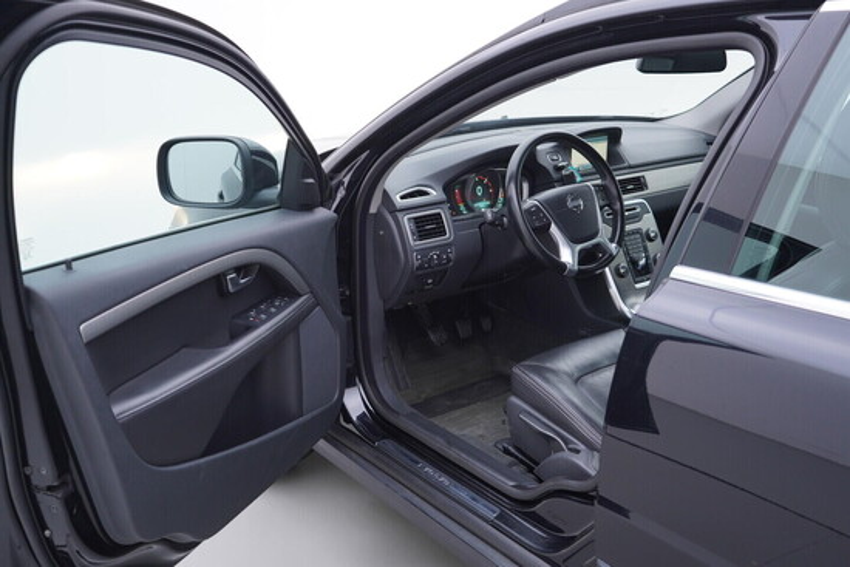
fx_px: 850
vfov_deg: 36.9
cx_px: 425
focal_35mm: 36
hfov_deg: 53.1
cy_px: 284
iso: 125
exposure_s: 1/50
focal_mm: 24
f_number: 3.2
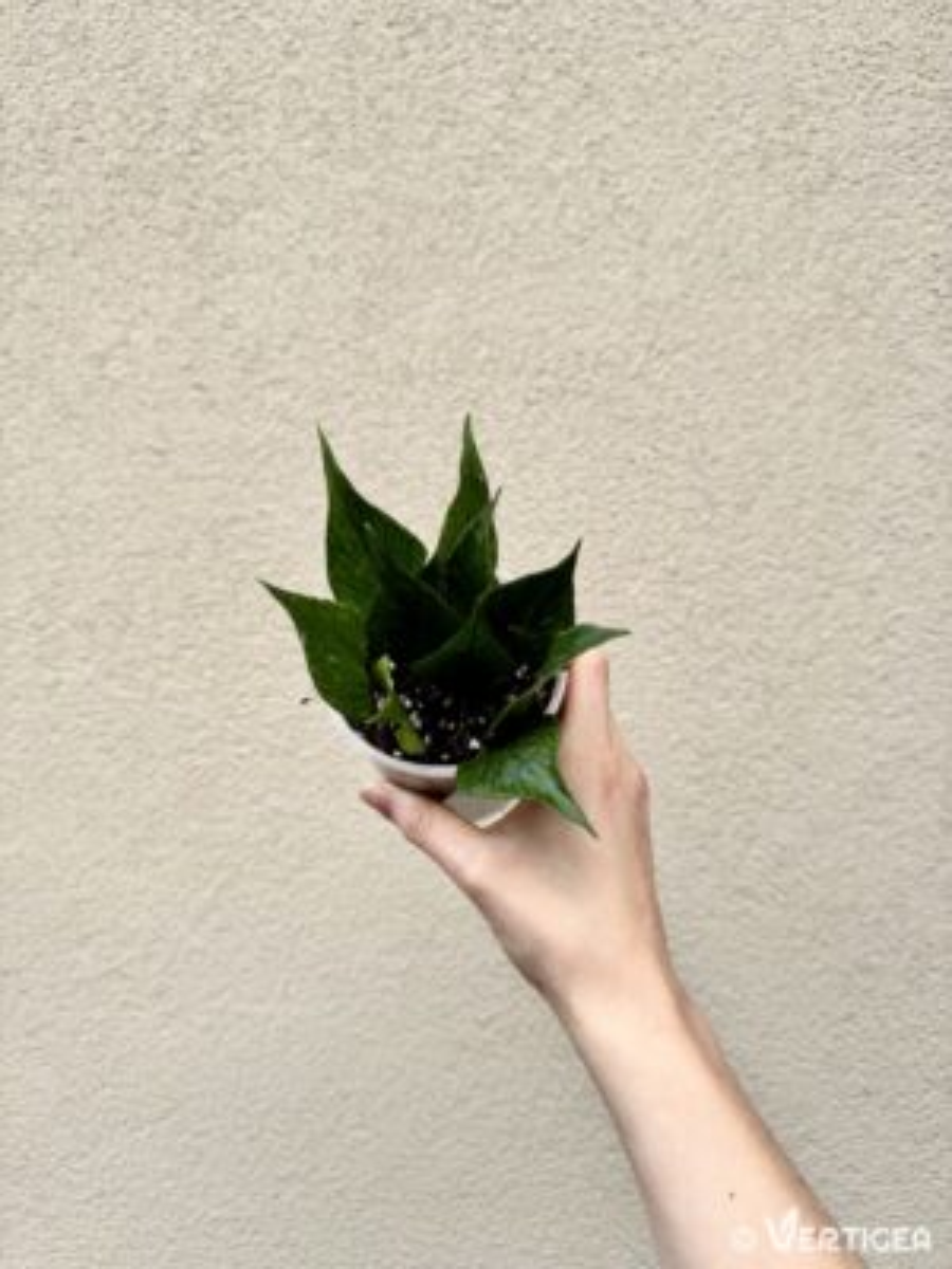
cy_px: 634
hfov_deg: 56.8
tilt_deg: -2.5
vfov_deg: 71.6
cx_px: 476
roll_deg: -0.2
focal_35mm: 24
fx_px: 880
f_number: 1.78
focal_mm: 6.76
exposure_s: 1/142
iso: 64
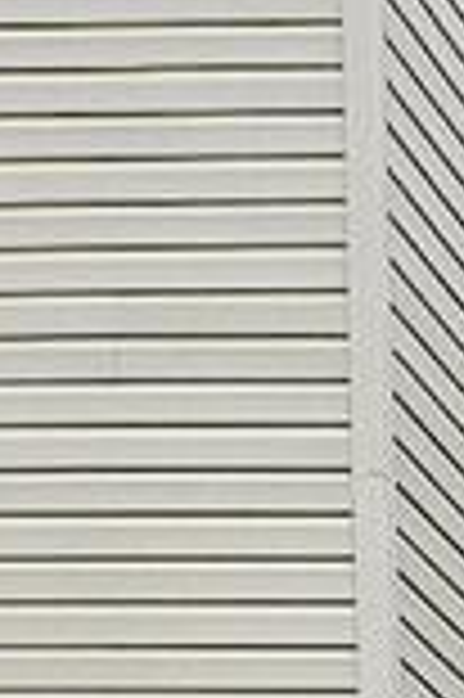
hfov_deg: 6.6
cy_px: 2071
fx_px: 3371
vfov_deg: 9.4
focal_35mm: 174
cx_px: 1698
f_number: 1.8
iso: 50
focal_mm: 5
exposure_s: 1/732
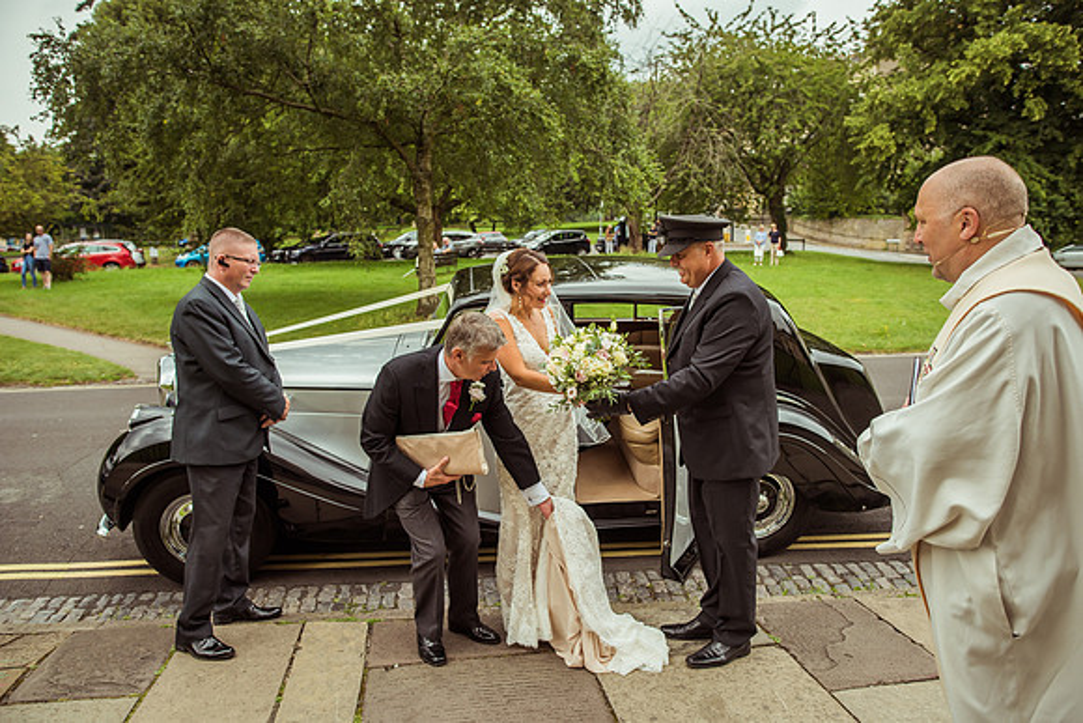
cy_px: 362
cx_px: 542
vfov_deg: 53.2
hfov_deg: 73.7
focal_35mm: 24
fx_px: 722
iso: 160
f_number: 3.5
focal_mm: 24
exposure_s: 1/1250
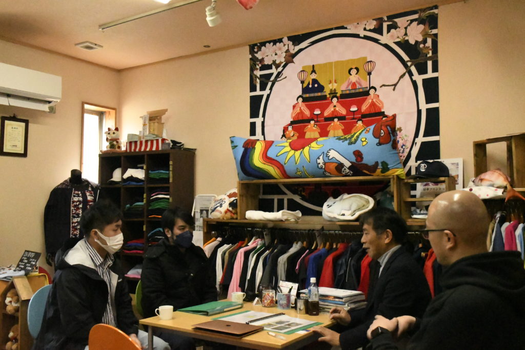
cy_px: 175
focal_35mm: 36
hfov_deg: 53.1
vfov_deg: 36.9
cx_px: 262
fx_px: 525
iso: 40000
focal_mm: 24
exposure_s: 1/5000
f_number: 5
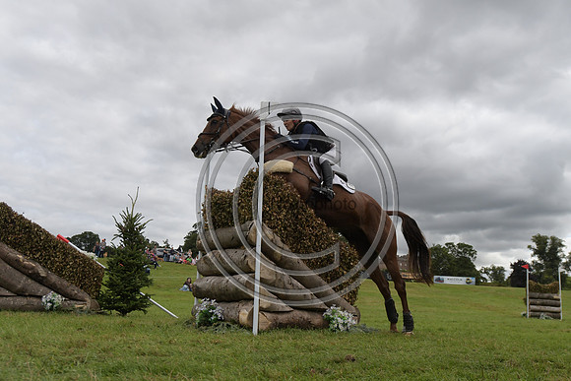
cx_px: 286
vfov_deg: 40.0
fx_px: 524
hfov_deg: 57.2
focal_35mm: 33
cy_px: 190
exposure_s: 1/4000
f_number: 5.6
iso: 720
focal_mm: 22
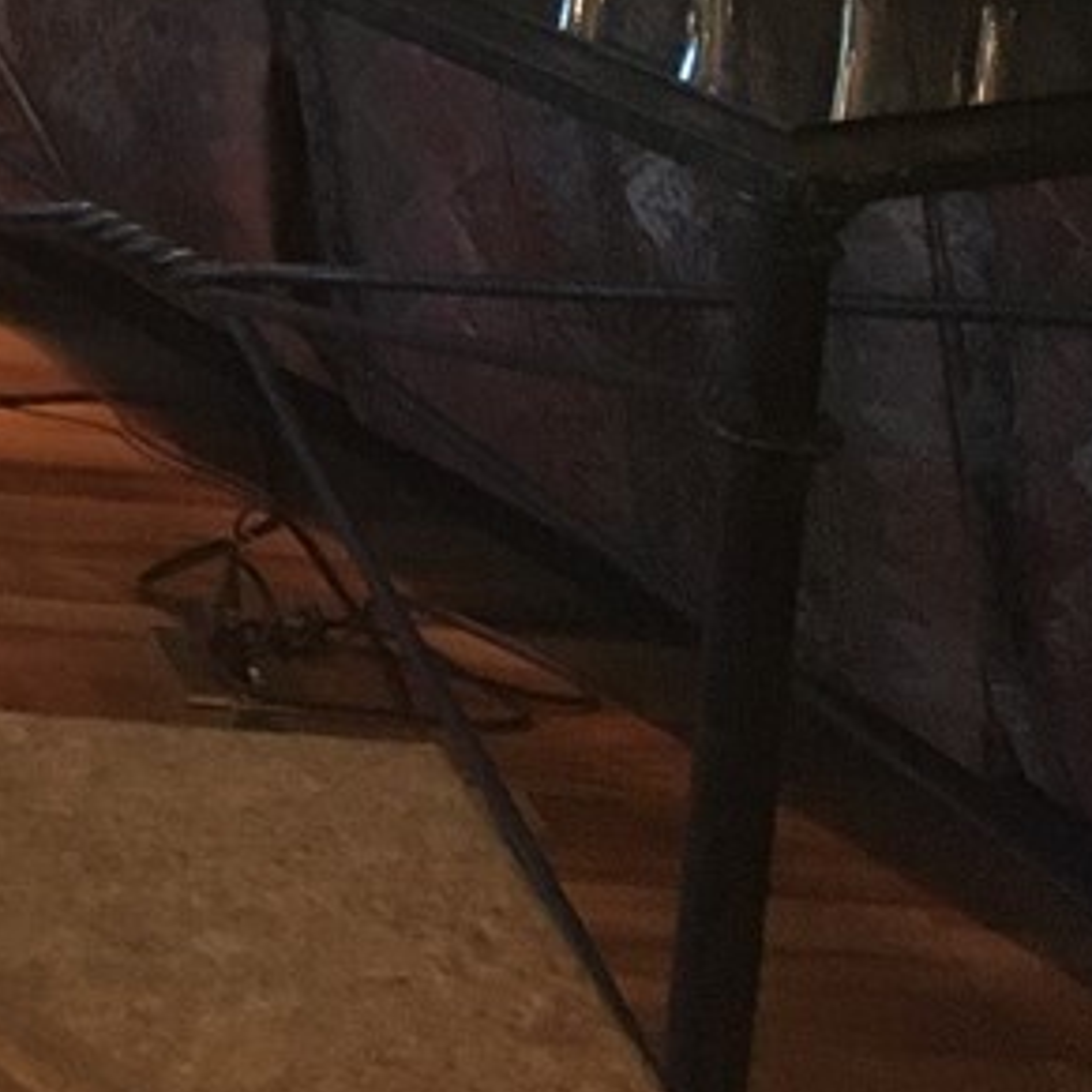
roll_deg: -1.3
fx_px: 5032
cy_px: -829
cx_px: -1831
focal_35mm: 141
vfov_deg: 11.5
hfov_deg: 10.2
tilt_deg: -9.9
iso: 125
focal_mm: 4.15
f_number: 2.2
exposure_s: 1/30
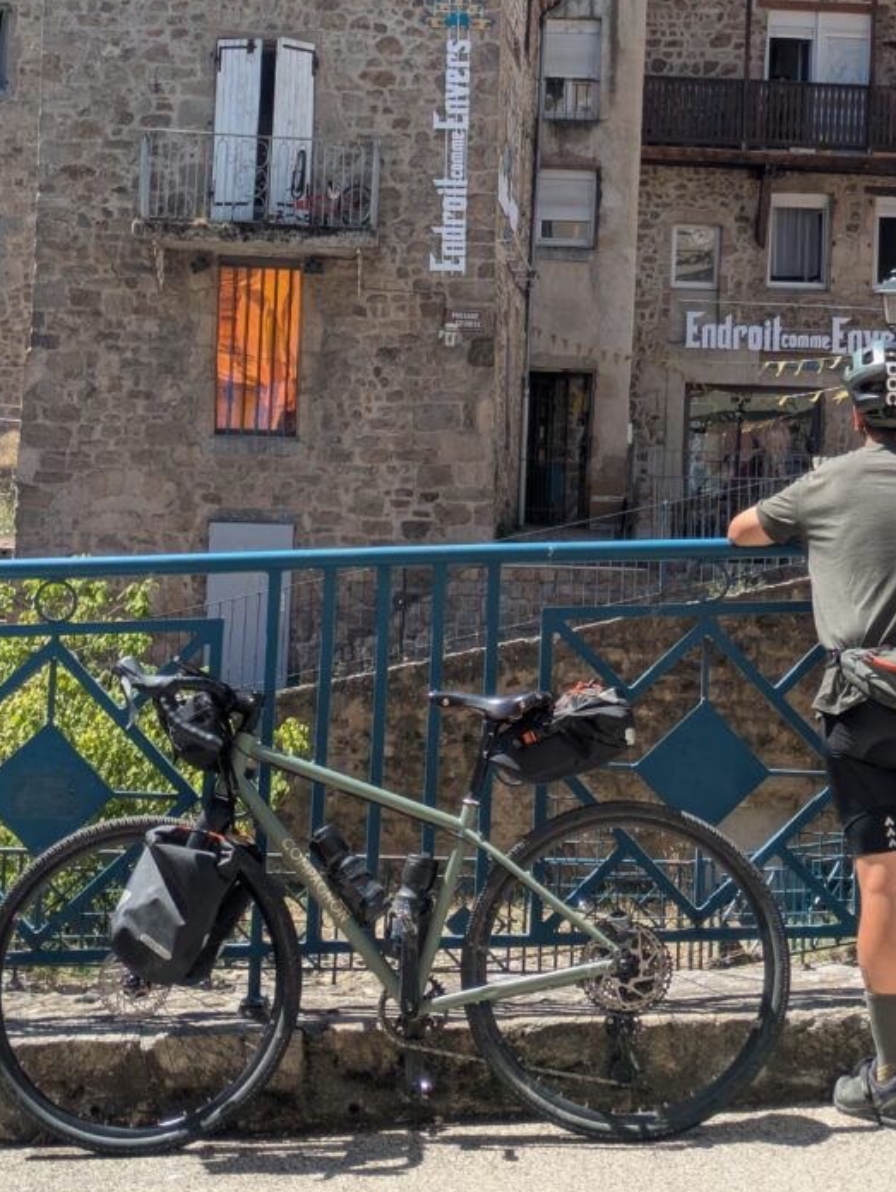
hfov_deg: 19.6
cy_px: 337
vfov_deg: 25.7
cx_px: 573
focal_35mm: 75
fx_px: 2585
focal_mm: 5.43
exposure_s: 1/1332
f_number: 1.89
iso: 48
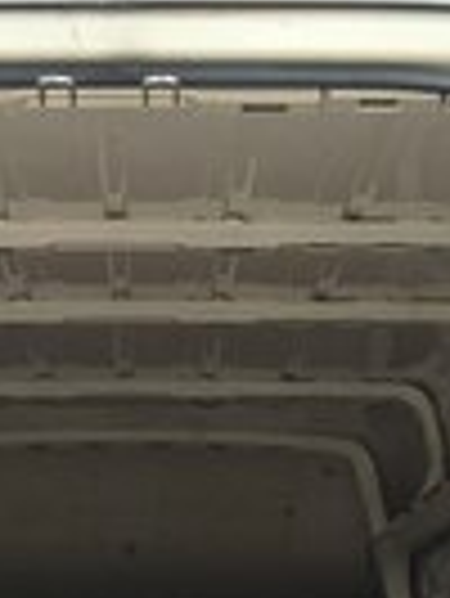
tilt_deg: -4.5
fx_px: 1869
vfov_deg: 16.7
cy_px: 877
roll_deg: -0.2
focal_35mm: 108
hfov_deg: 13.7
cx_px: 108
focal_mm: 4.15
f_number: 2.2
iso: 32
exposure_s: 1/338
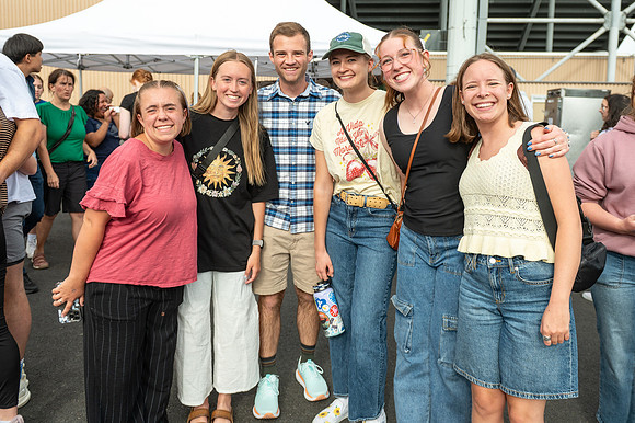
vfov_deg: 44.5
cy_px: 167
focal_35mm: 29
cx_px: 341
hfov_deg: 63.5
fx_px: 513
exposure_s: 1/1250
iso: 250
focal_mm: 24
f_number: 2.8
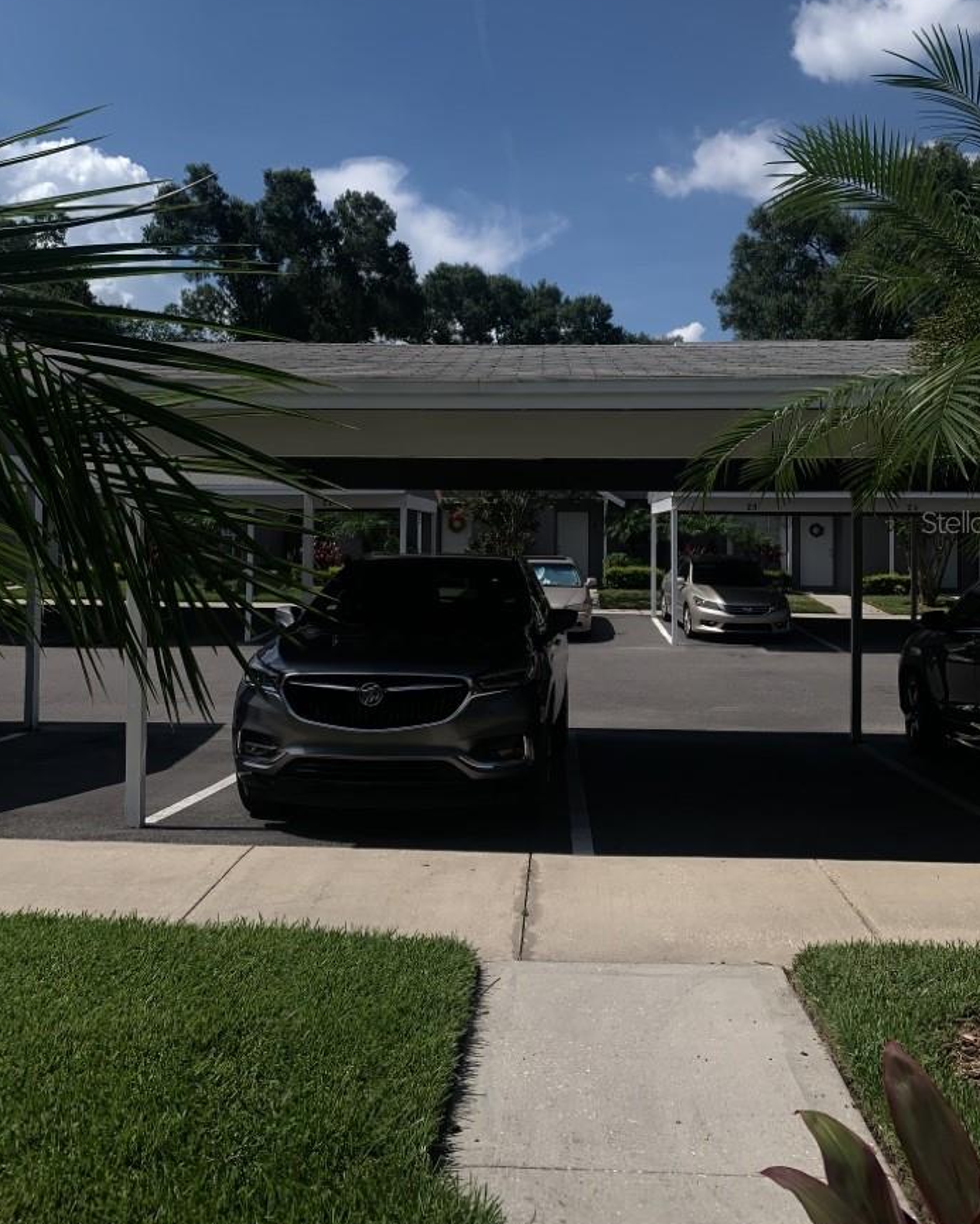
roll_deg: +0.1
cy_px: 522
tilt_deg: +2.1
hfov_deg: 48.5
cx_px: 512
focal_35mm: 30
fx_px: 1087
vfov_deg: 58.5
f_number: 1.8
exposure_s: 1/2755
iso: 25
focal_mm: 4.25
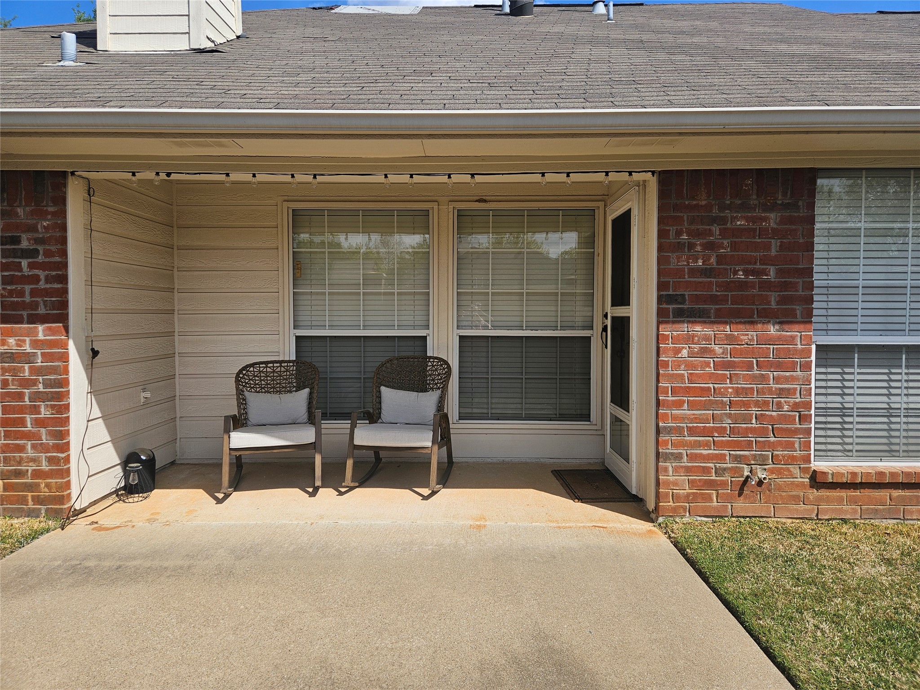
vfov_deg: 58.9
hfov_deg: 73.9
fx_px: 611
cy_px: 345
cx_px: 460
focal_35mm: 23
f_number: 1.8
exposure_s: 1/2410
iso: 25
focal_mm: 5.4
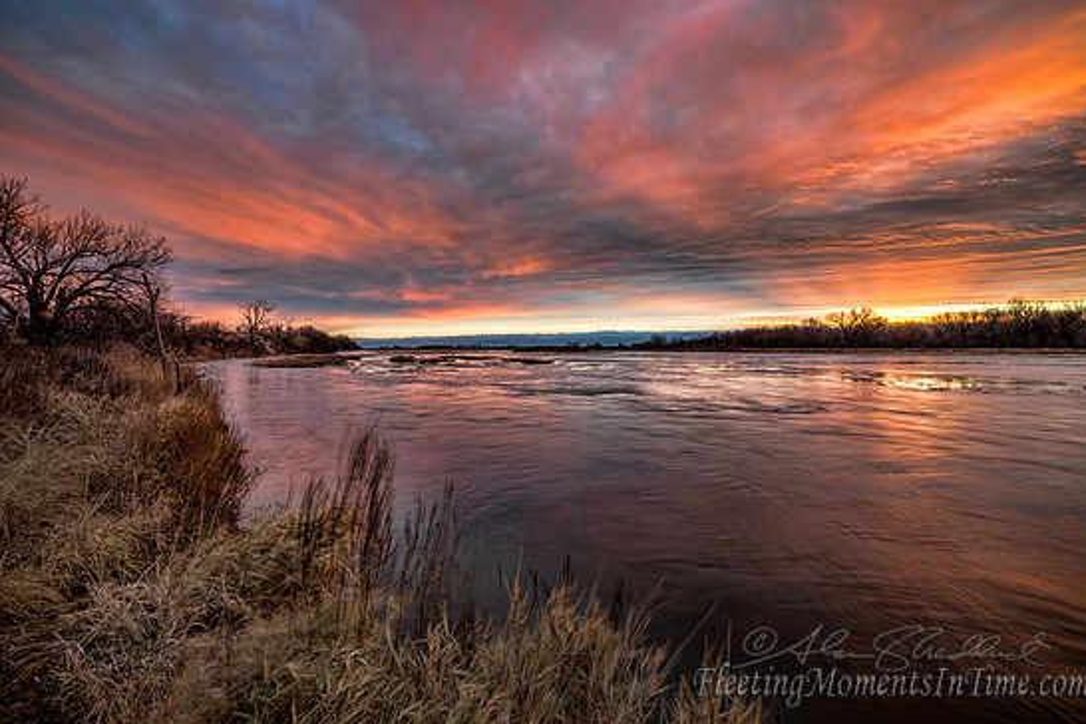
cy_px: 351
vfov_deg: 70.4
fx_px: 513
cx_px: 543
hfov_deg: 93.3
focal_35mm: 17
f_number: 16
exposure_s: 1/1.67
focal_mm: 16
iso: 100
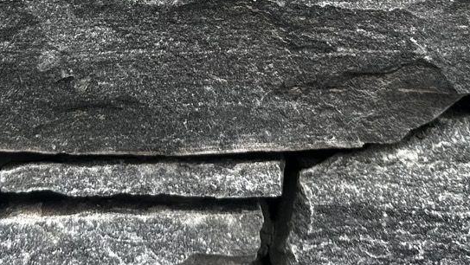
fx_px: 960
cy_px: -204
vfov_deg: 14.0
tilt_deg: -4.0
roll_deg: +1.4
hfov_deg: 27.3
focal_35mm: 77
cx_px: 151
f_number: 1.78
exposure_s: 1/314
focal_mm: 6.86
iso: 80
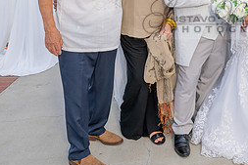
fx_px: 379
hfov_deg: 34.4
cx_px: 220
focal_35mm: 55
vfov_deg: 24.0
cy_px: 16
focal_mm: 24
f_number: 5.6
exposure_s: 1/125
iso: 200
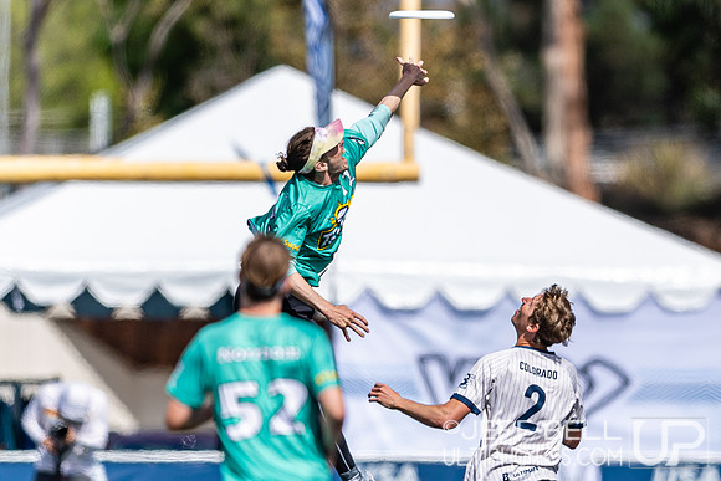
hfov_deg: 2.4
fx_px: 17178
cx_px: 483
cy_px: 296
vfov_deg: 1.6
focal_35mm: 858
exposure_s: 1/3200
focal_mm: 400
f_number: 2.8
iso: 100
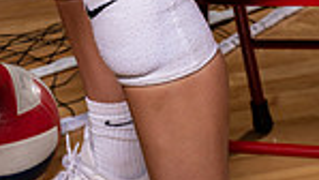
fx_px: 1016
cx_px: 24
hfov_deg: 17.5
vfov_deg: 9.3
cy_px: -219
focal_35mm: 120
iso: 400
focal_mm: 38
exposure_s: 1/250
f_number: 8
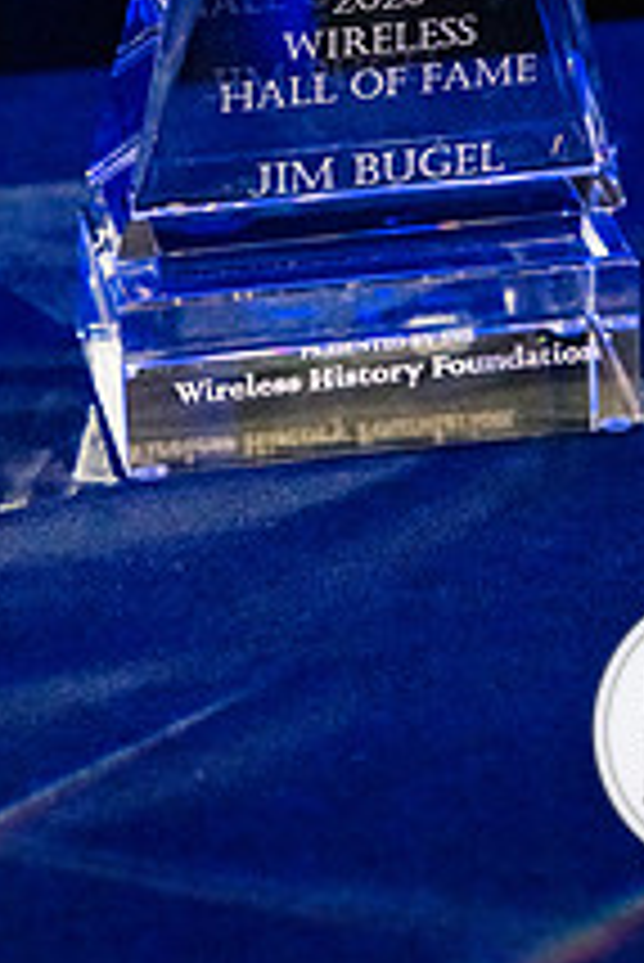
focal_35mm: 147
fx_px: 3938
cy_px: 9
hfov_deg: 9.3
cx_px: 365
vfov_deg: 13.8
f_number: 4
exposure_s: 1/125
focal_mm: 70
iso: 10000
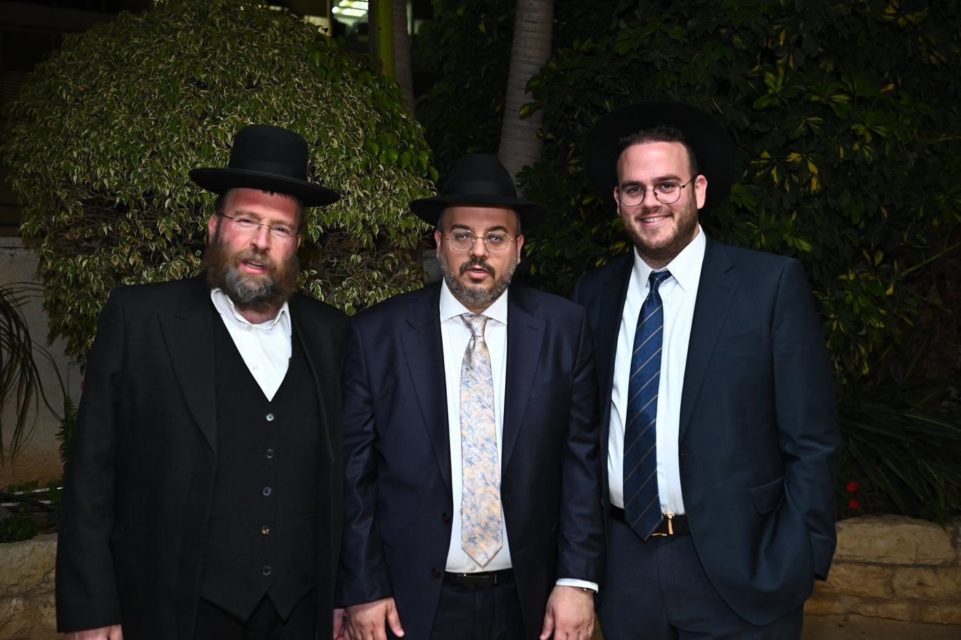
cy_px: 320
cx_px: 480
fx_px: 1121
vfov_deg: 31.9
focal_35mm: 42
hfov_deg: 46.4
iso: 1250
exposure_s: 1/200
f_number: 4
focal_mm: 42
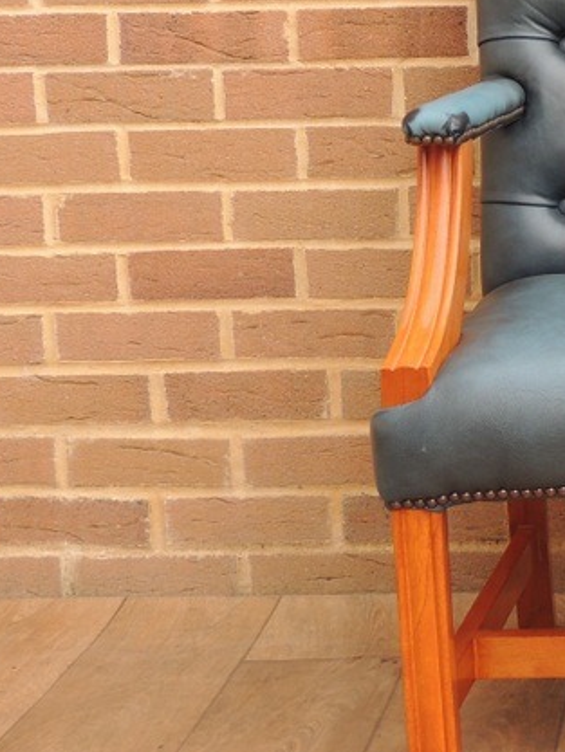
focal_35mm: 81
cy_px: 260
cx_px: 727
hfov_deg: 17.2
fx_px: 1762
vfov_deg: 24.0
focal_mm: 5.8
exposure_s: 1/100
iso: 100
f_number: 3.2
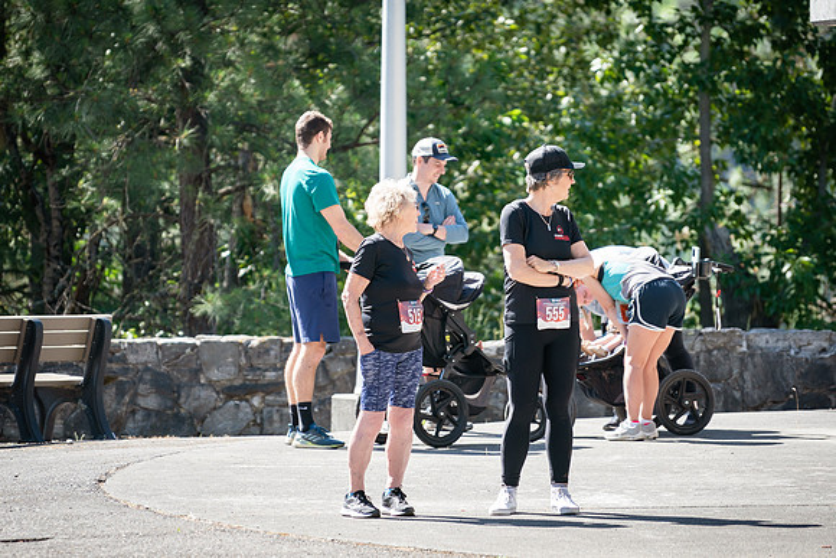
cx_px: 375
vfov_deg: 4.8
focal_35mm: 287
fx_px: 6668
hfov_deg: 7.2
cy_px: 285
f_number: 4
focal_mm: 200
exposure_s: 1/500
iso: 320
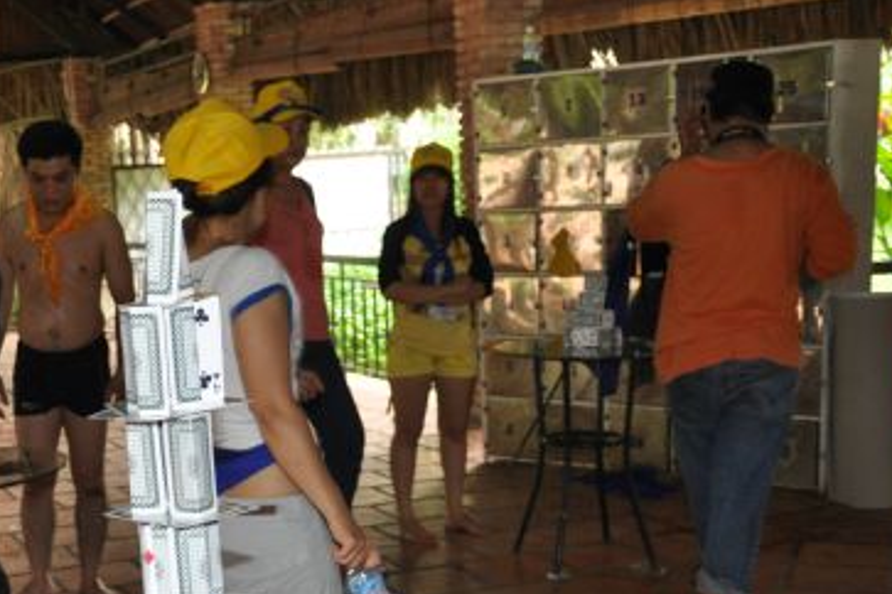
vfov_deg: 22.6
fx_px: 1462
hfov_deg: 32.7
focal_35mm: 59
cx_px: 143
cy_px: 485
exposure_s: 1/60
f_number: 3.8
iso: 800
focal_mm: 22
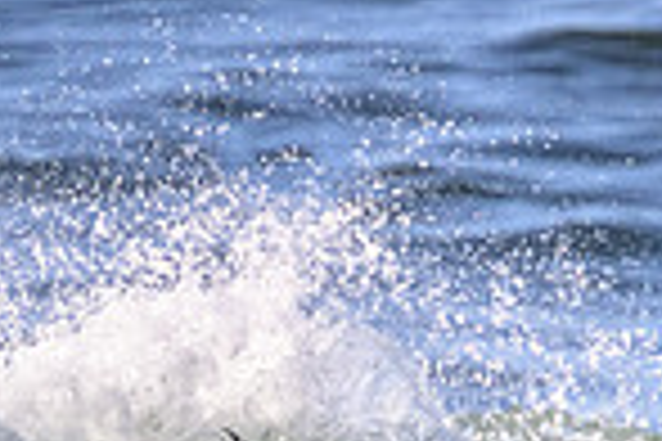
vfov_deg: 0.5
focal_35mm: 2847
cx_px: 383
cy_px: 866
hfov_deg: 0.7
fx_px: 52349
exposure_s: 1/2000
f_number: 11
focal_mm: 720
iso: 2200
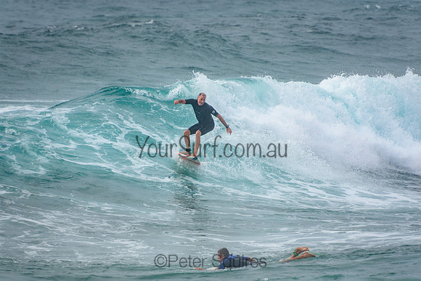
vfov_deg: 2.3
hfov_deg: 3.4
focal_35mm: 600
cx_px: 210
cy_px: 140
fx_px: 7018
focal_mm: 400
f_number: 5.6
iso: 360
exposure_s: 1/2000
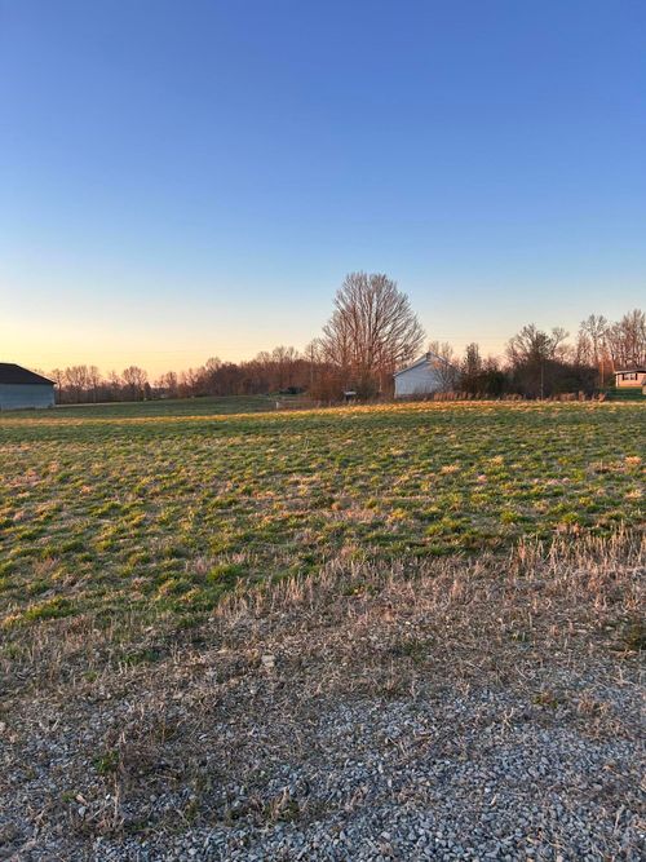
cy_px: 431
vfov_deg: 67.3
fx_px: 647
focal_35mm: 26
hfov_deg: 53.0
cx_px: 323
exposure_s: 1/495
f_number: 1.5
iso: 50
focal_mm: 5.7
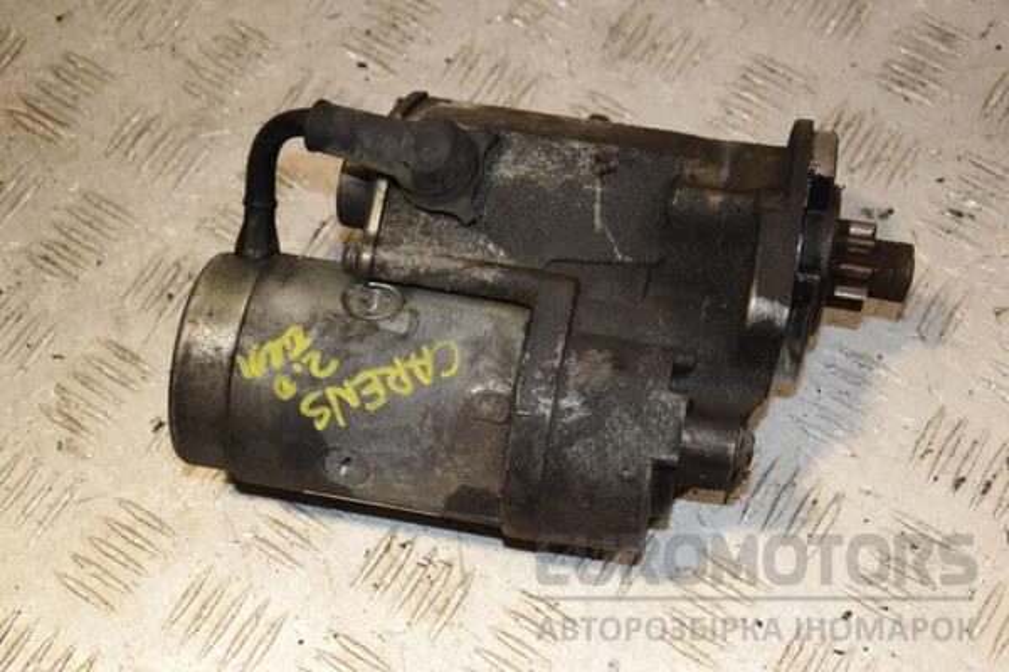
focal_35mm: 63
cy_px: 336
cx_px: 504
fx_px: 1766
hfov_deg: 31.9
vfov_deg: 21.6
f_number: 5.6
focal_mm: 42
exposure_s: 1/200
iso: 800
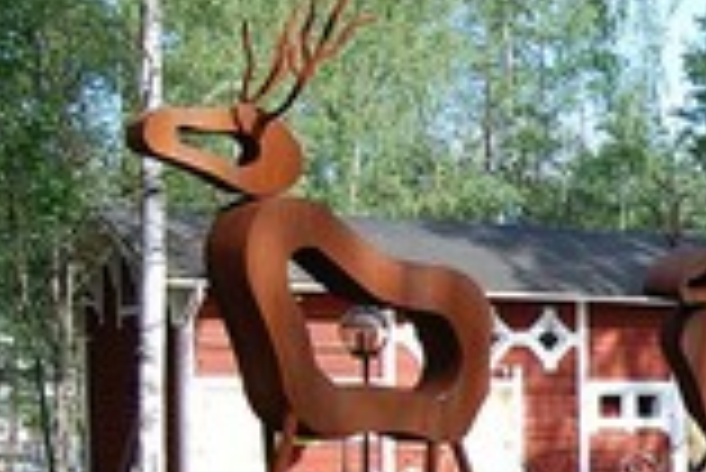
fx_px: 2151
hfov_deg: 16.9
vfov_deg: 12.4
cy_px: 492
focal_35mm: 110
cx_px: 1052
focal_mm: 23
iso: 200
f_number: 7.1
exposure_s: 1/200
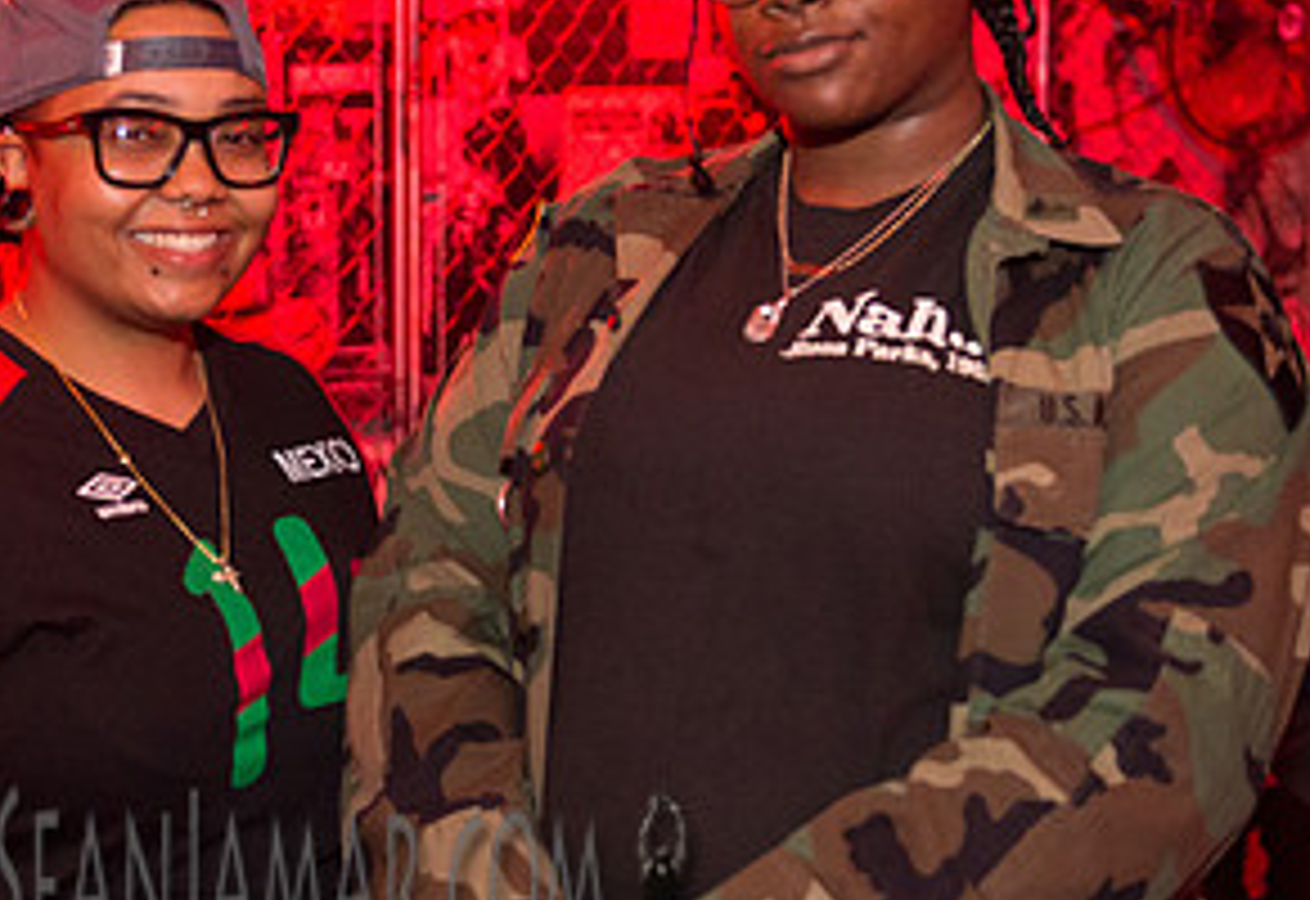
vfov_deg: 18.3
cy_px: 450
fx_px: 2792
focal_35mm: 76
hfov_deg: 26.1
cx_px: 336
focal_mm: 36
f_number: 2.8
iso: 5000
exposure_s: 1/400
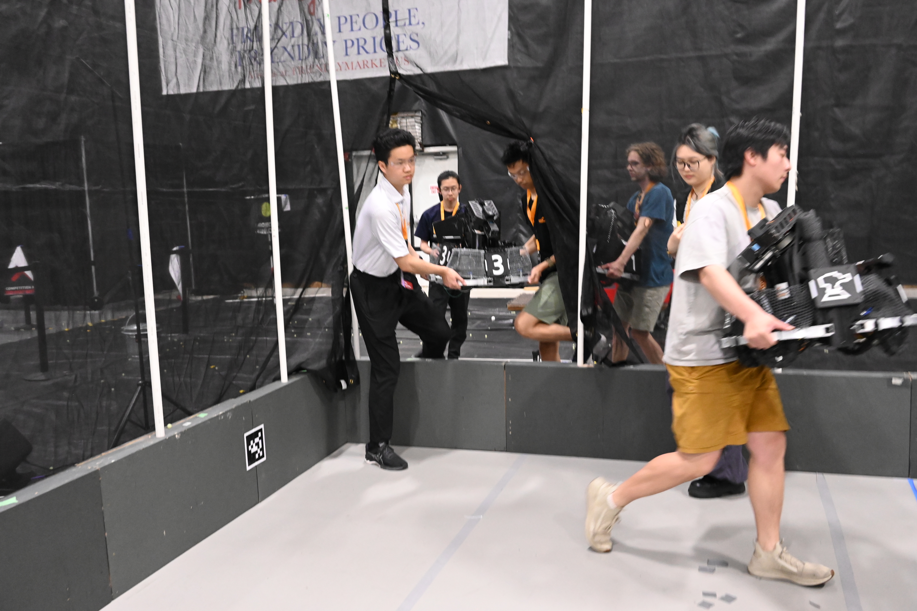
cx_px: 458
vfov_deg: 39.9
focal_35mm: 33
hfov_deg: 57.2
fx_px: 840
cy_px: 306
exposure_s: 1/125
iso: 10000
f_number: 6.3
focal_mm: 33
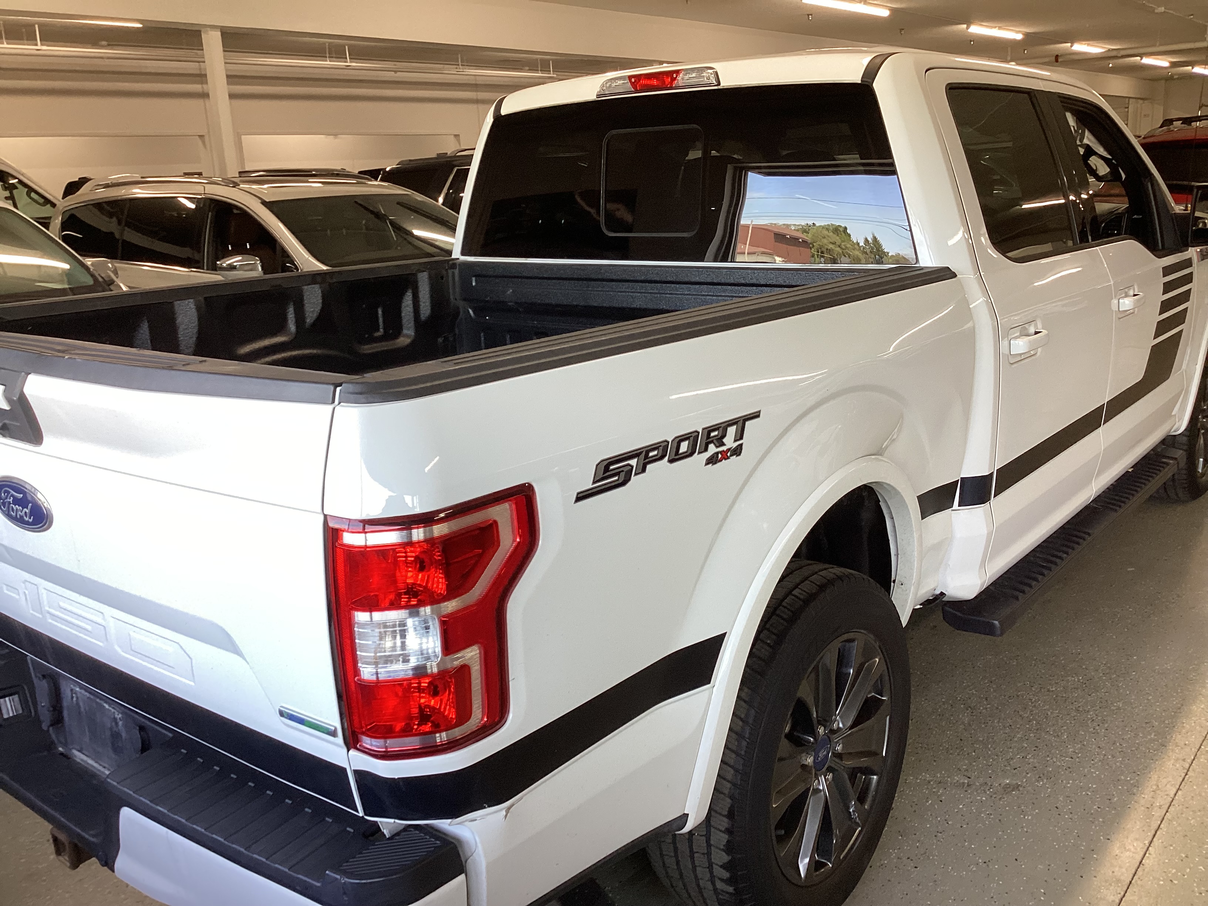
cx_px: 604
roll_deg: +2.5
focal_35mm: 31
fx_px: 1082
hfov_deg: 58.4
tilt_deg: -16.5
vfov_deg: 45.4
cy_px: 453
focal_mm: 3.3
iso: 80
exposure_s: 1/100
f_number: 2.4
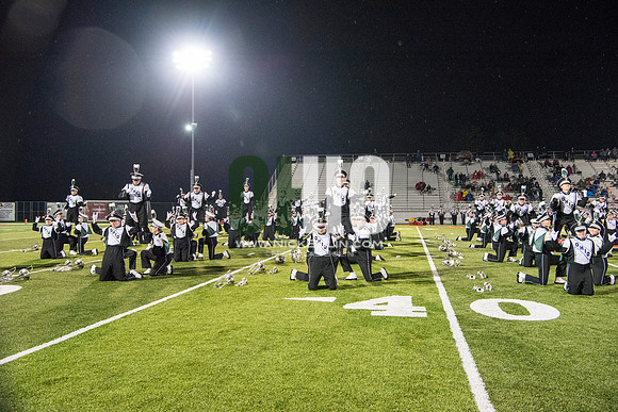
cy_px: 206
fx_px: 601
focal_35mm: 35
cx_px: 309
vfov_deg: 37.9
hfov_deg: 54.4
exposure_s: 1/320
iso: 5000
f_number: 5.6
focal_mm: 35
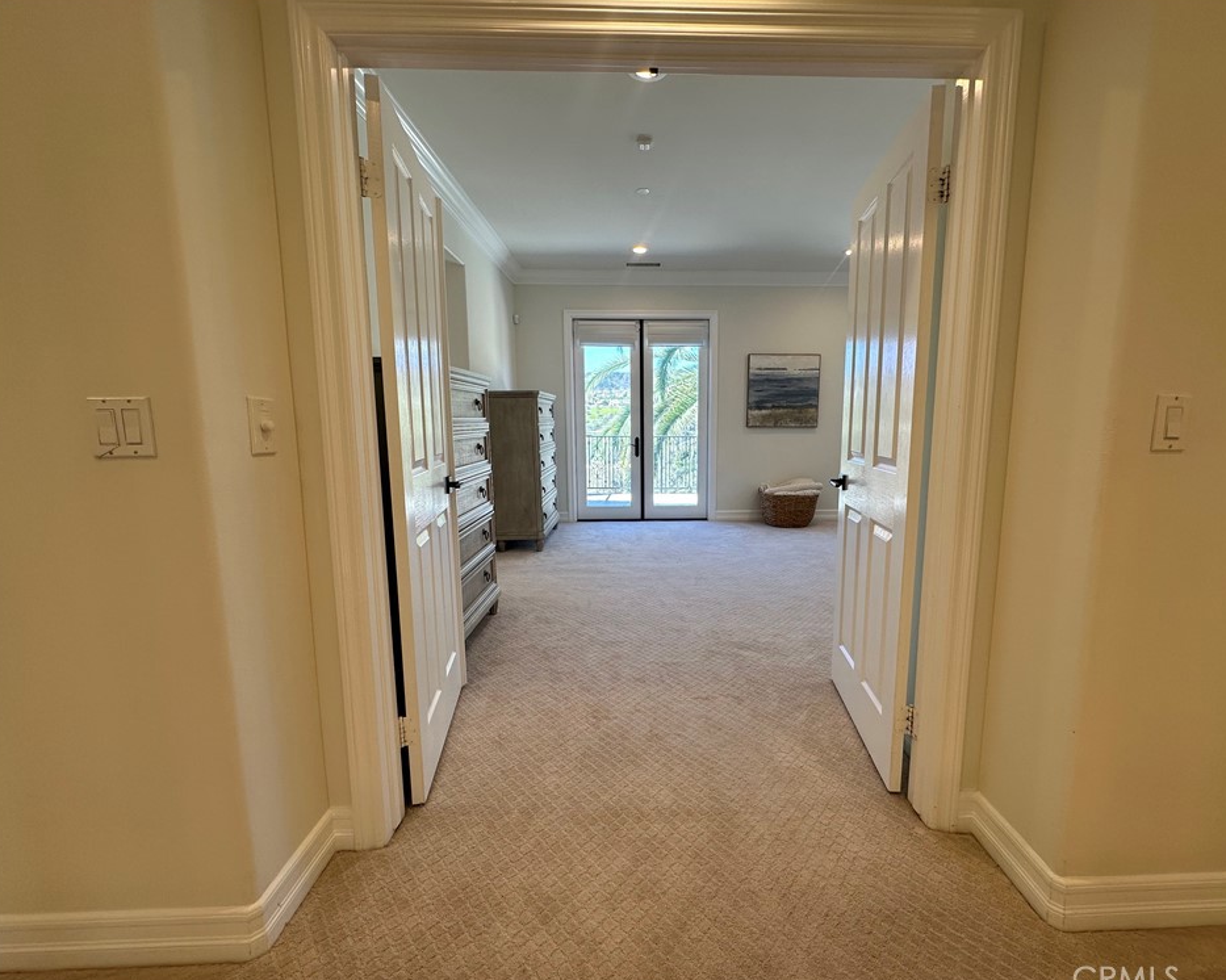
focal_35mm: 15
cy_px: 493
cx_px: 654
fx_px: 544
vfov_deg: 84.0
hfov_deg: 96.7
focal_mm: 2.22
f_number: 2.2
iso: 64
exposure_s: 1/120
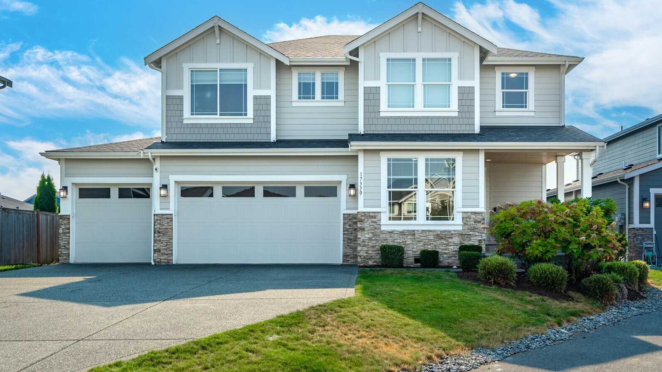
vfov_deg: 42.9
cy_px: 181
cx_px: 344
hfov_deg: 69.8
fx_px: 474
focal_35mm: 27
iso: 100
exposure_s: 1/200
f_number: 7.1
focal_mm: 24
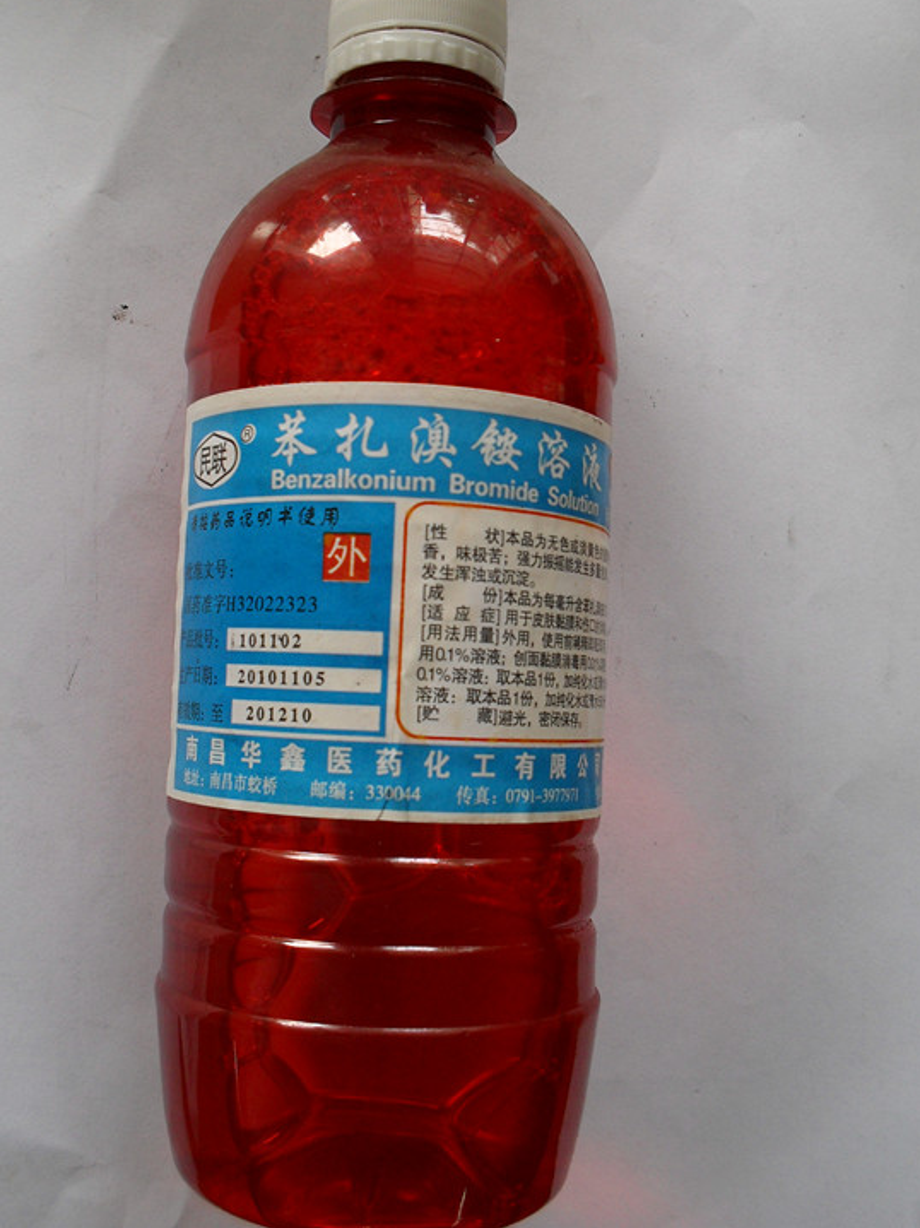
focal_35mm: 39
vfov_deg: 47.9
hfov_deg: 36.8
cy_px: 576
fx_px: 1383
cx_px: 430
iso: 100
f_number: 3.2
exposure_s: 1/60
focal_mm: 6.3
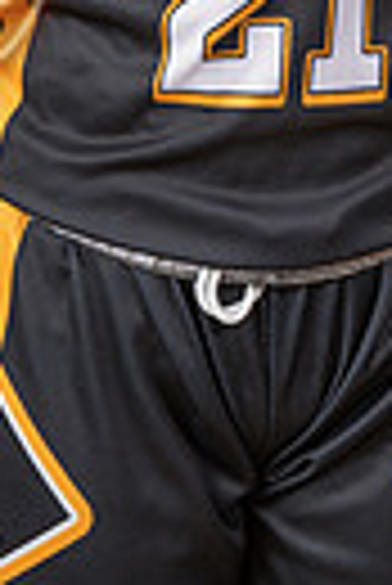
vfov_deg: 5.6
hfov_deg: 3.8
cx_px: 300
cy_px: -184
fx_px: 5913
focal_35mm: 363
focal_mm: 105
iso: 100
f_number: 9
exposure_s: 1/125
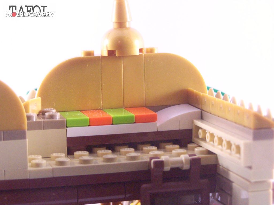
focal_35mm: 128
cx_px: 137
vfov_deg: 11.6
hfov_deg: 15.4
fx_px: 1013
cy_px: 102
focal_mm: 21.2
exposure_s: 1/60
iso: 400
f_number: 4
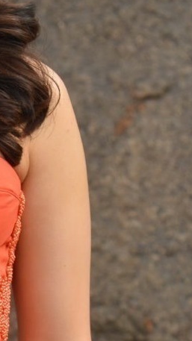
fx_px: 3268
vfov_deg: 6.0
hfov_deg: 3.4
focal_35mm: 361
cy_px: 229
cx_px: -123
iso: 500
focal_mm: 105
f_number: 5.6
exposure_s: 1/125
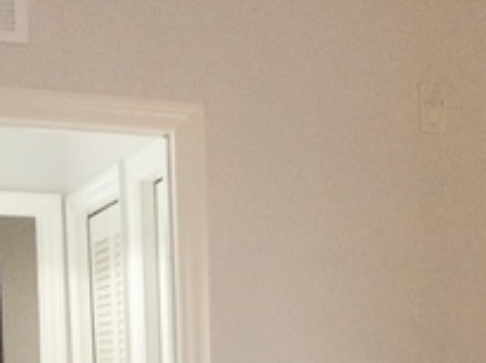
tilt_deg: -5.4
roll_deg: +0.6
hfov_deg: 20.4
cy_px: 476
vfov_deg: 15.0
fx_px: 1318
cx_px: 445
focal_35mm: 94
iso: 320
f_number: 2.2
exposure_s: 1/15
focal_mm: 4.15
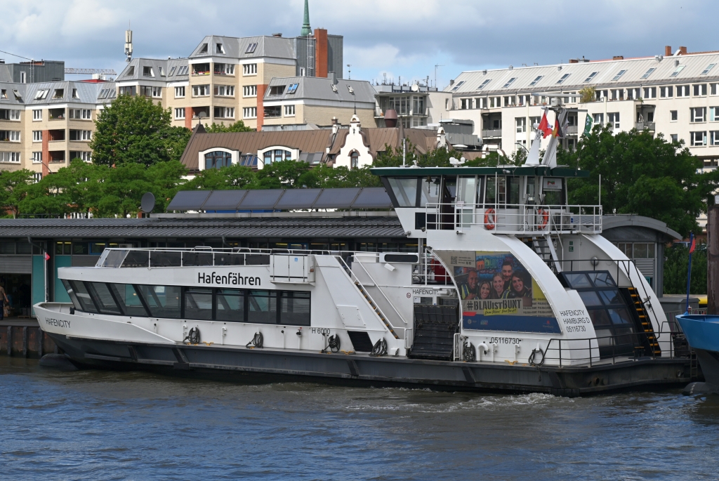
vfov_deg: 14.0
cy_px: 240
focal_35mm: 98
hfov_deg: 20.8
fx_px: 1959
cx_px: 360
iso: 100
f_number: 5.6
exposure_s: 1/500
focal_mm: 98
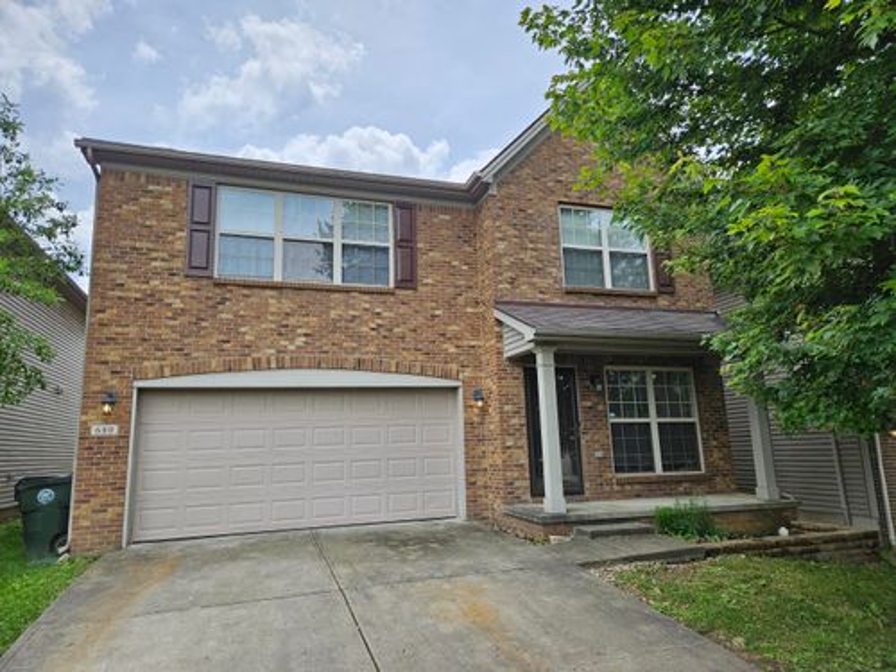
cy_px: 336
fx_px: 595
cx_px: 448
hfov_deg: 73.9
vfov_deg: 58.9
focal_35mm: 23
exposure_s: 1/1307
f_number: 1.8
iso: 40
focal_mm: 5.4
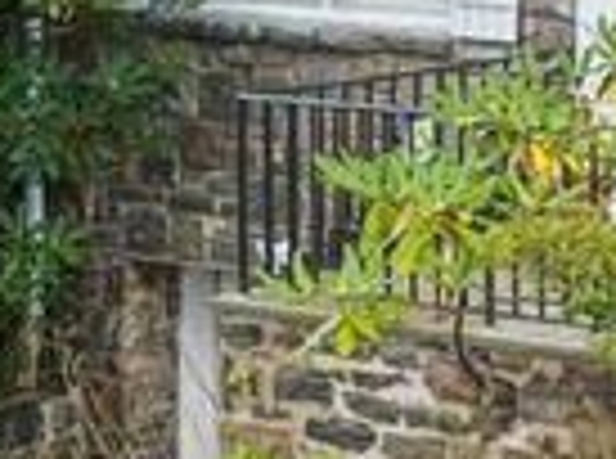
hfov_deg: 11.9
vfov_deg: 10.0
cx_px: 1320
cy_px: -130
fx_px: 2574
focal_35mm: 145
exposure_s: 1/160
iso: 200
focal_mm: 8.67
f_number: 1.8
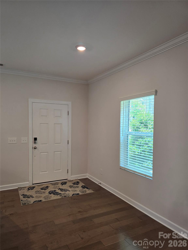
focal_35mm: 23
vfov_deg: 73.9
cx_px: 94
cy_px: 125
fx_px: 167
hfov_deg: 58.9
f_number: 1.7
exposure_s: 1/120
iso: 100
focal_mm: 6.3
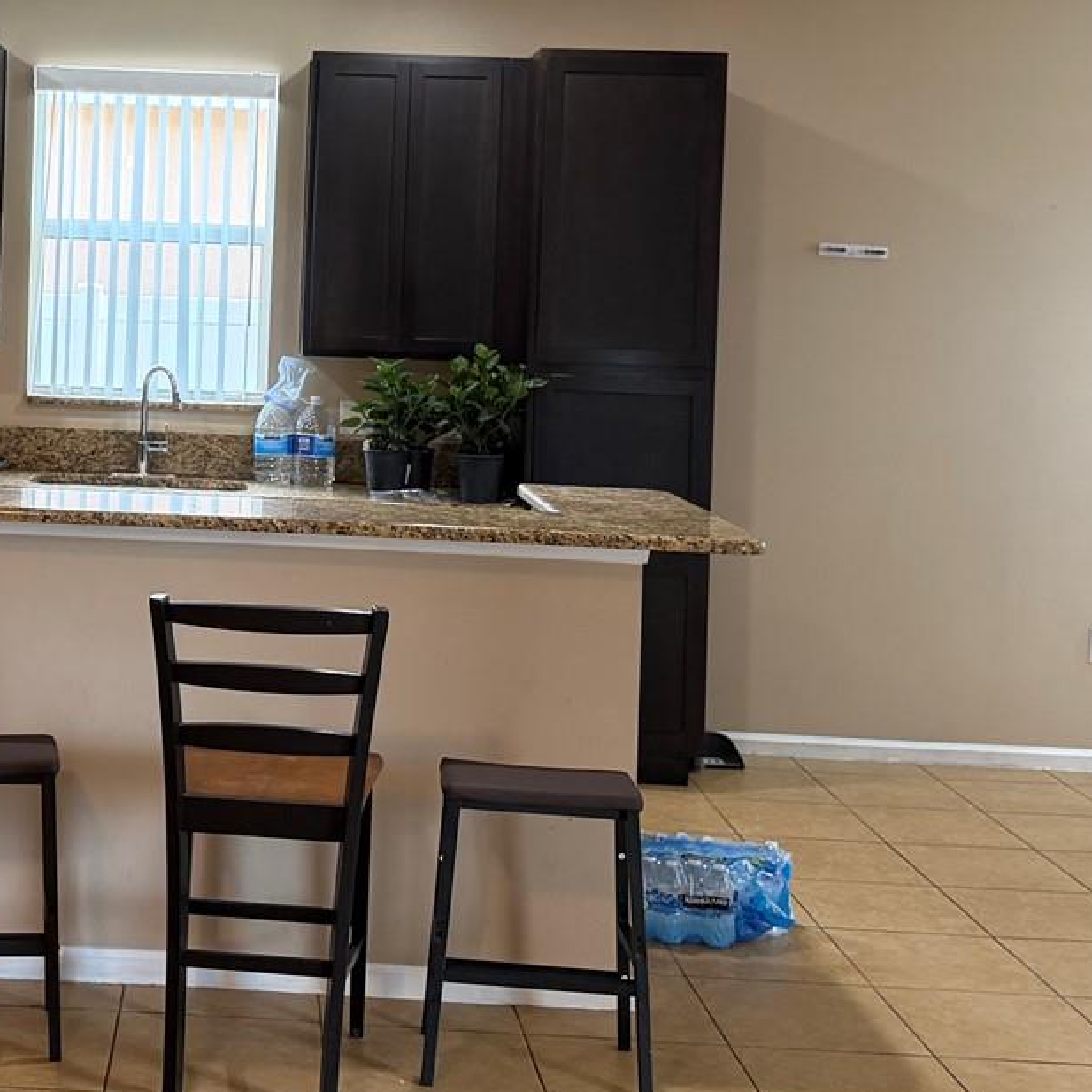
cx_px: 179
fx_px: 1963
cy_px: 297
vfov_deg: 30.7
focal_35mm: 55
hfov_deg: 30.2
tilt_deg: +2.1
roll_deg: -2.8
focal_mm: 6.76
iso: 250
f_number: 1.78
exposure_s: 1/60
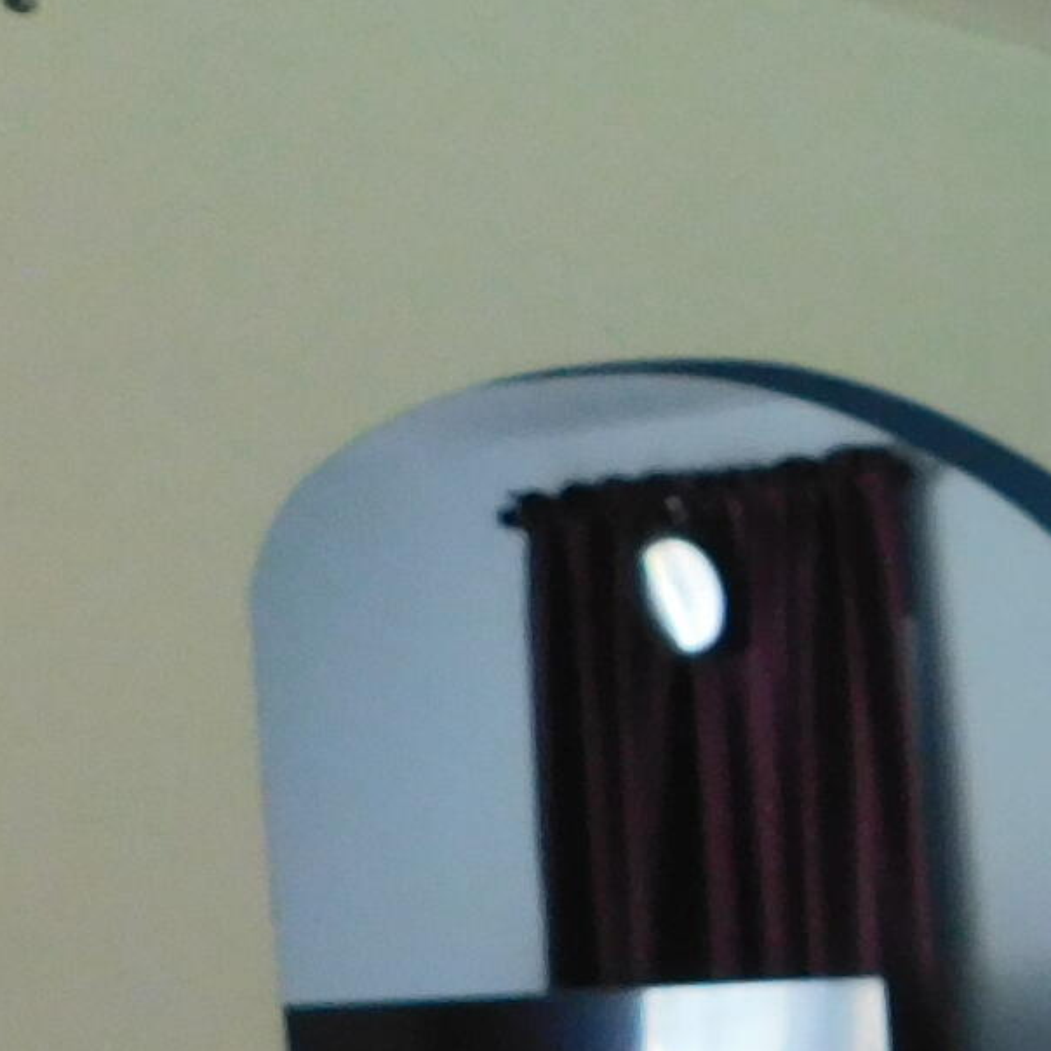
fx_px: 3469
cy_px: 1317
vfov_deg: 16.4
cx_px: 2575
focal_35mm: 101
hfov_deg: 12.9
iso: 320
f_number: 3
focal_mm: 4
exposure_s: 1/30
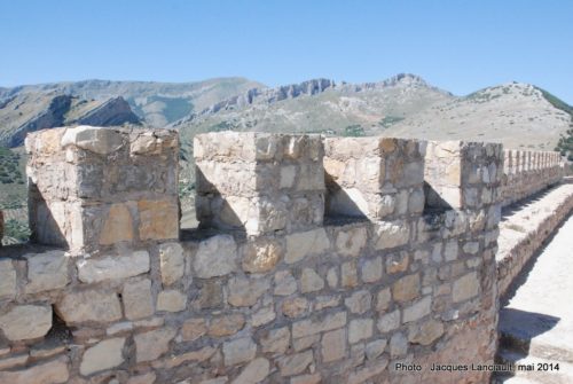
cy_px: 192
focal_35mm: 27
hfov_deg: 67.3
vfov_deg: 48.1
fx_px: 430
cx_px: 286
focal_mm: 18
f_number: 14
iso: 1600
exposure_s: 1/800
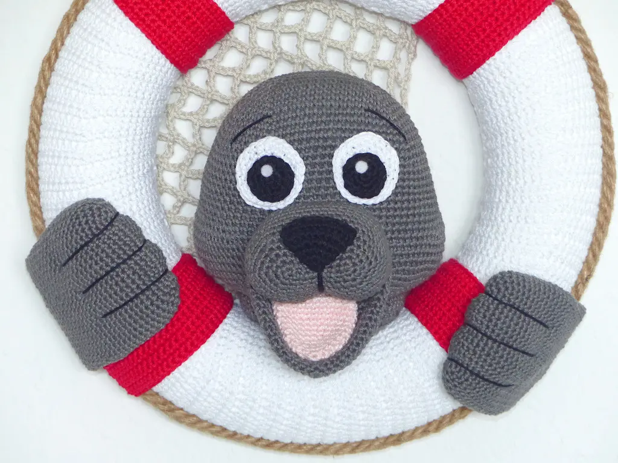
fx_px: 2035
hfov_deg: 17.3
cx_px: 309
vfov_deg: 13.0
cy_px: 232
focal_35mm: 114
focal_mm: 20.5
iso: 250
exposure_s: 1/60
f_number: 2.8
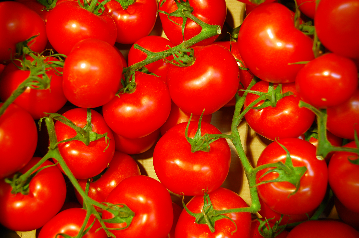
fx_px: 558
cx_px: 182
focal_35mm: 56
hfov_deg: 35.7
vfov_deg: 24.1
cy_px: 122
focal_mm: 34
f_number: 4.2
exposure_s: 1/15
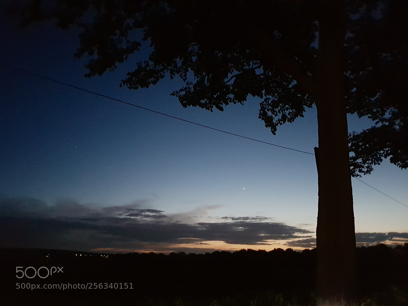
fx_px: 306
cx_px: 204
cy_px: 153
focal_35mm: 26
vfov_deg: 53.1
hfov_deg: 67.3
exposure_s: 1/10
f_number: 1.7
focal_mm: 4.2
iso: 1250
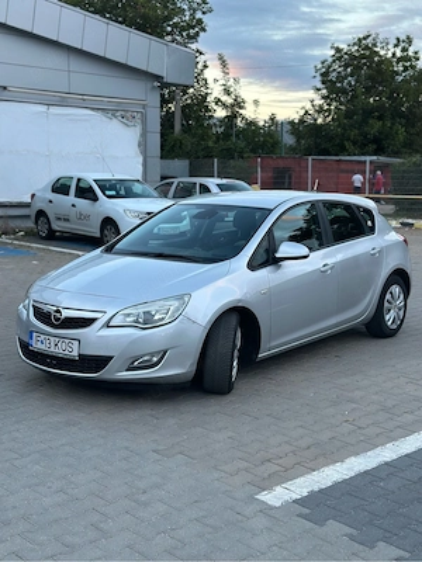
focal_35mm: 48
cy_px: 281
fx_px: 780
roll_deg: -0.9
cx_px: 211
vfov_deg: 39.7
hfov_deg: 30.3
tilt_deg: -8.2
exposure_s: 1/121
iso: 100
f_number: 1.78
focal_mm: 6.86
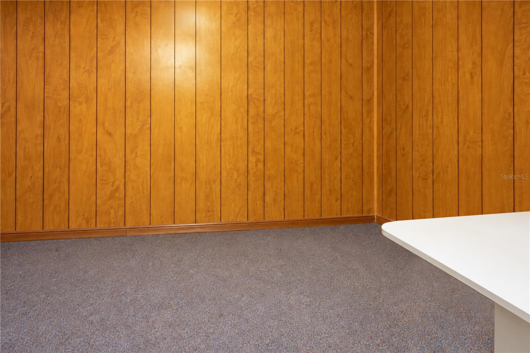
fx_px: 294
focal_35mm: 20
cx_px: 265
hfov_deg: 84.0
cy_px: 176
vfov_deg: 61.9
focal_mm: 20
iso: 100
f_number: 13
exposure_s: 20
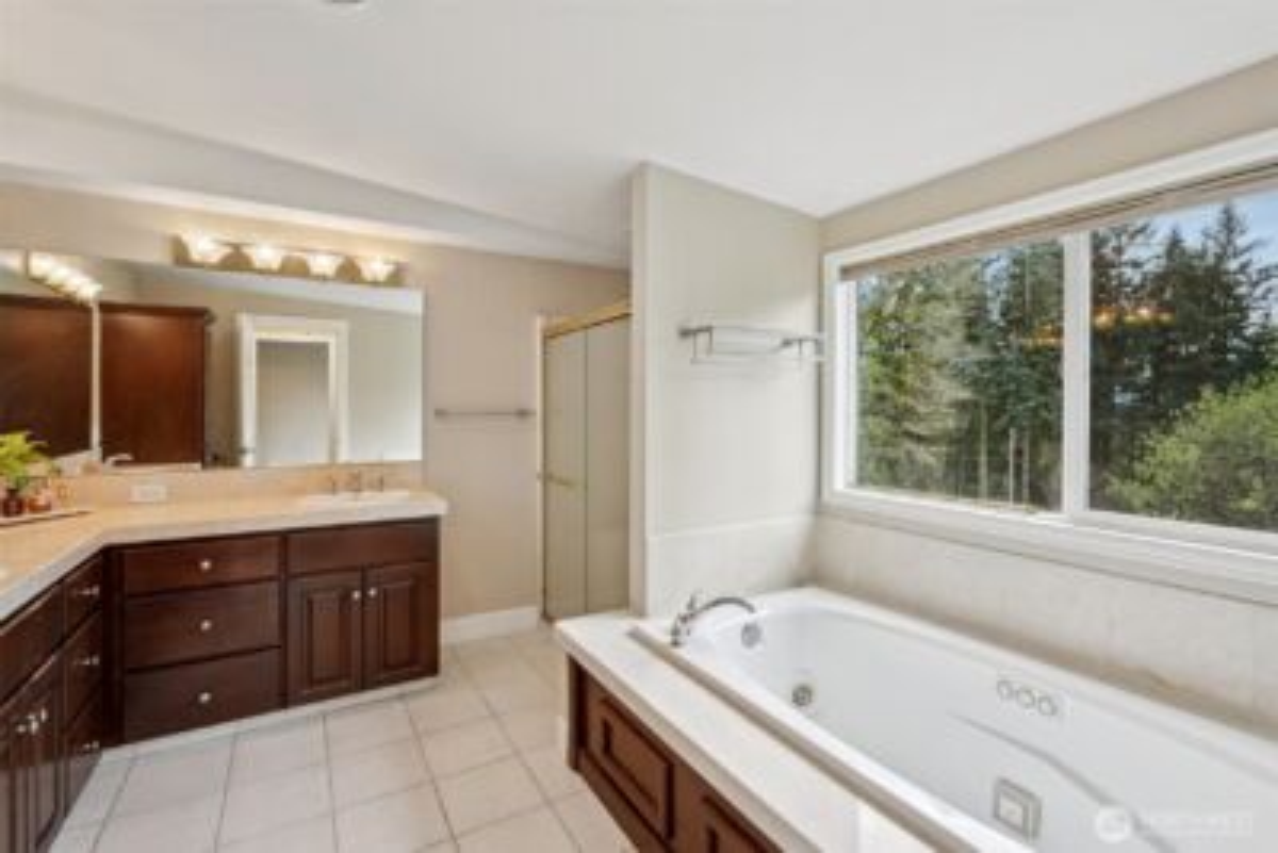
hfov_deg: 96.7
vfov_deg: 73.8
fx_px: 568
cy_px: 426
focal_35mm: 16
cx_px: 639
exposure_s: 1/40
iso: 400
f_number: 8
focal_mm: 16
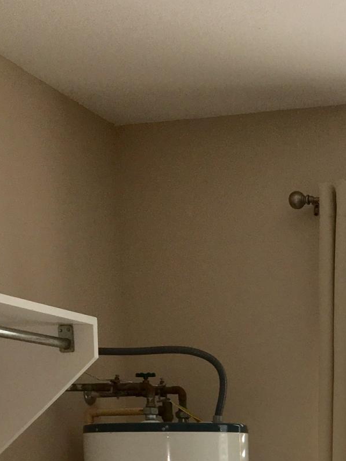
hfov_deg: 19.4
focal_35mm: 73
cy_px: 560
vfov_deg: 24.1
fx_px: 973
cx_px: 374
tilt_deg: -4.6
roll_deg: -0.4
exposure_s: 1/42
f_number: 2.2
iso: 25
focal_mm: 4.15
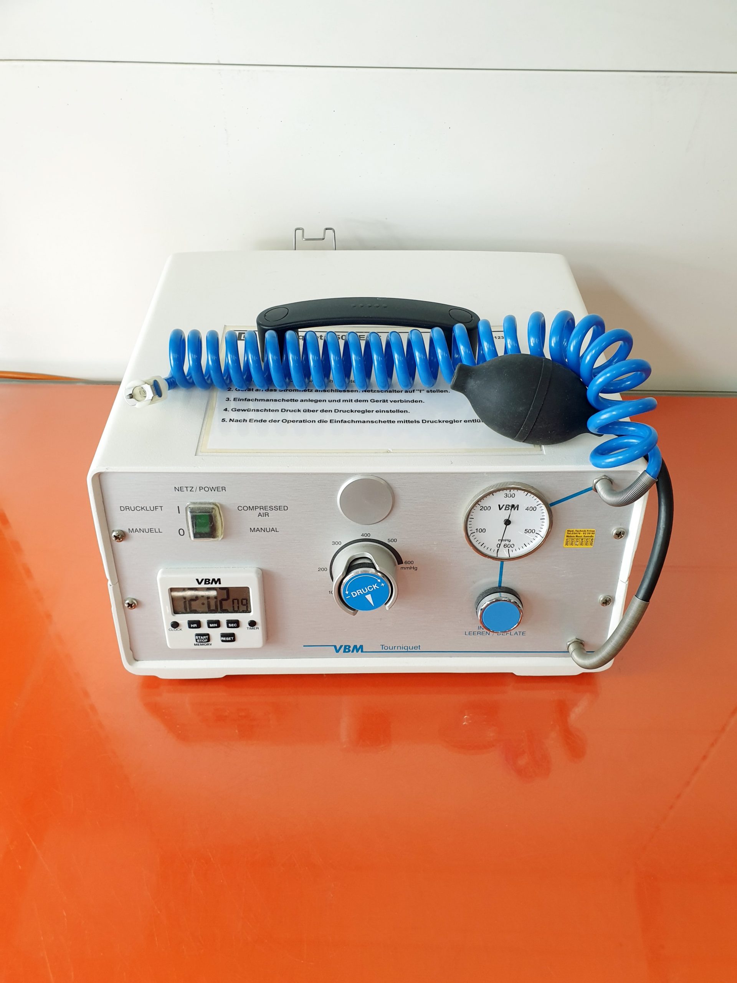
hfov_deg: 53.1
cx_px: 368
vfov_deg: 67.3
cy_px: 492
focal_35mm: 26
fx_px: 738
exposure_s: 1/50
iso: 125
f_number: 2.4
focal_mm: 4.3
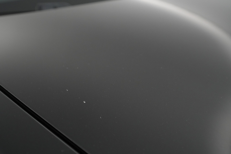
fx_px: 180
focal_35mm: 28
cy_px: 77
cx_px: 116
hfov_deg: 65.5
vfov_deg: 46.4
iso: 3200
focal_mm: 28
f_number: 4.5
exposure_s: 1/100
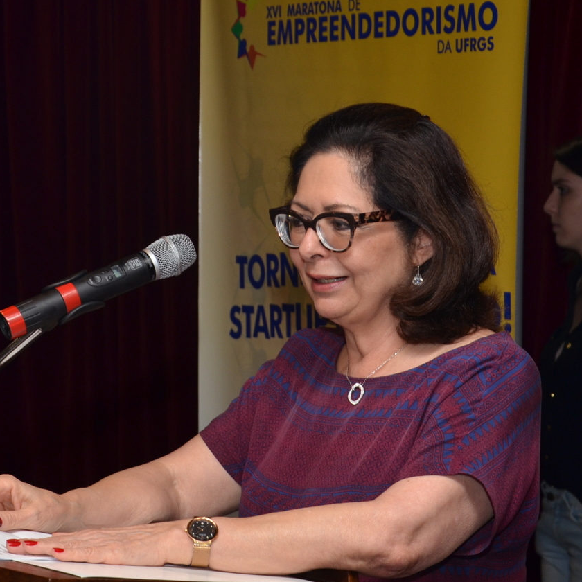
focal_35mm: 126
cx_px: 203
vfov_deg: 13.8
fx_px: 2397
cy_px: 261
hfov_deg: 13.8
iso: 400
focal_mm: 52
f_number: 5.6
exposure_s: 1/60
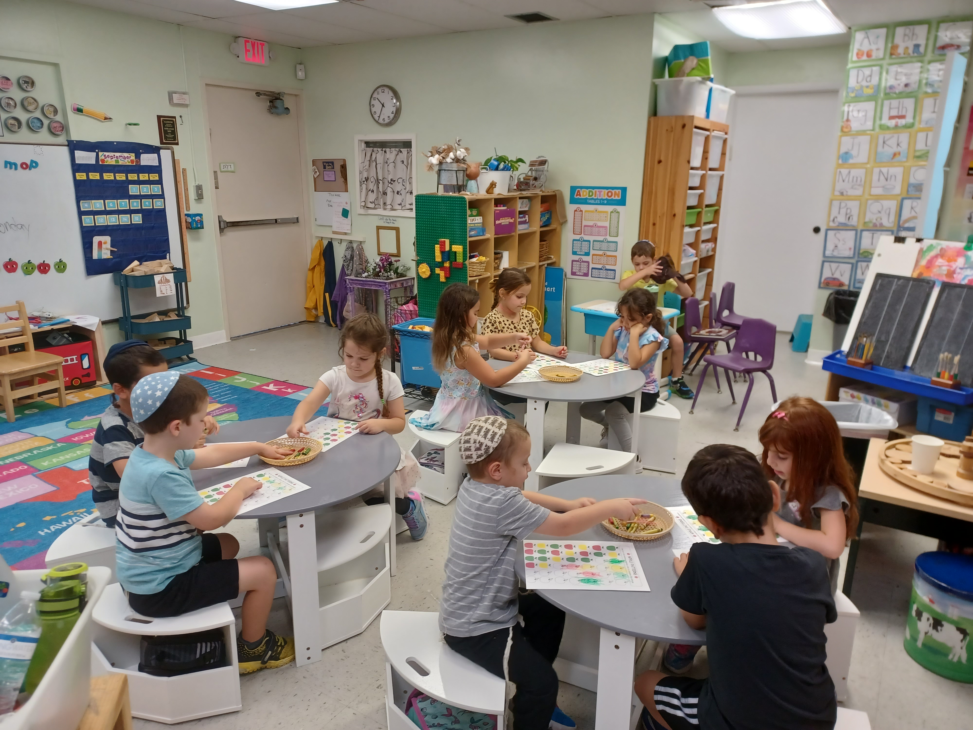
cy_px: 365
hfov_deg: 69.4
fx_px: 703
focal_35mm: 25
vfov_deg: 54.9
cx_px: 486
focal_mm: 4.6
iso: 250
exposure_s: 1/40
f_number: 1.8
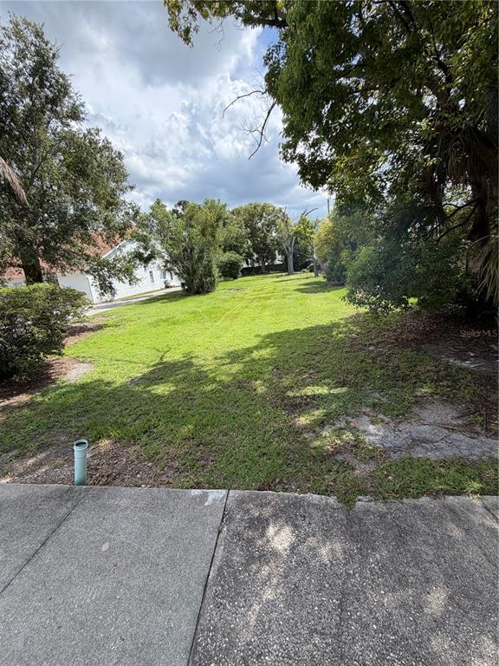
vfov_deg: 102.1
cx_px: 250
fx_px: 269
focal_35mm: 14
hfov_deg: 85.7
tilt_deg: -12.3
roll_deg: +5.6
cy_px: 333
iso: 32
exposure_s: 1/770
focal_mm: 2.22
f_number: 2.2
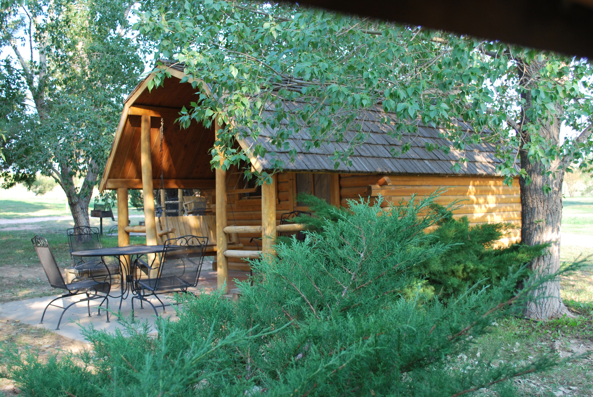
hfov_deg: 49.5
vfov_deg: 34.3
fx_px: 643
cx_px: 296
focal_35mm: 39
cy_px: 198
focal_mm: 26
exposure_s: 1/100
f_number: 5
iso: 200
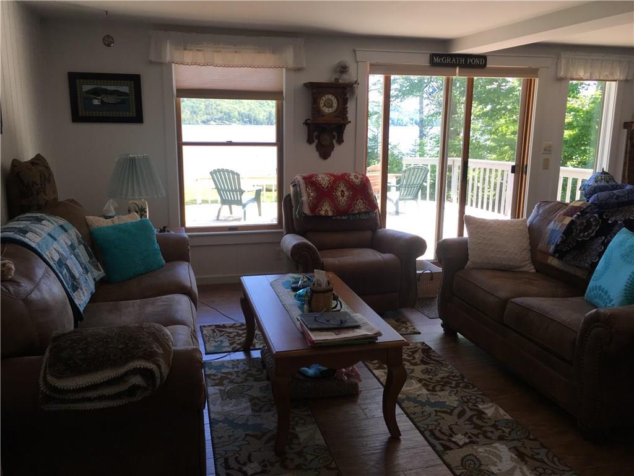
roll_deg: -1.0
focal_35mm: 29
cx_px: 317
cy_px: 238
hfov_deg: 61.7
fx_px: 531
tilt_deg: -11.4
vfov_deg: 48.2
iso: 40
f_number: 2.2
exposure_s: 1/120
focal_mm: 4.15
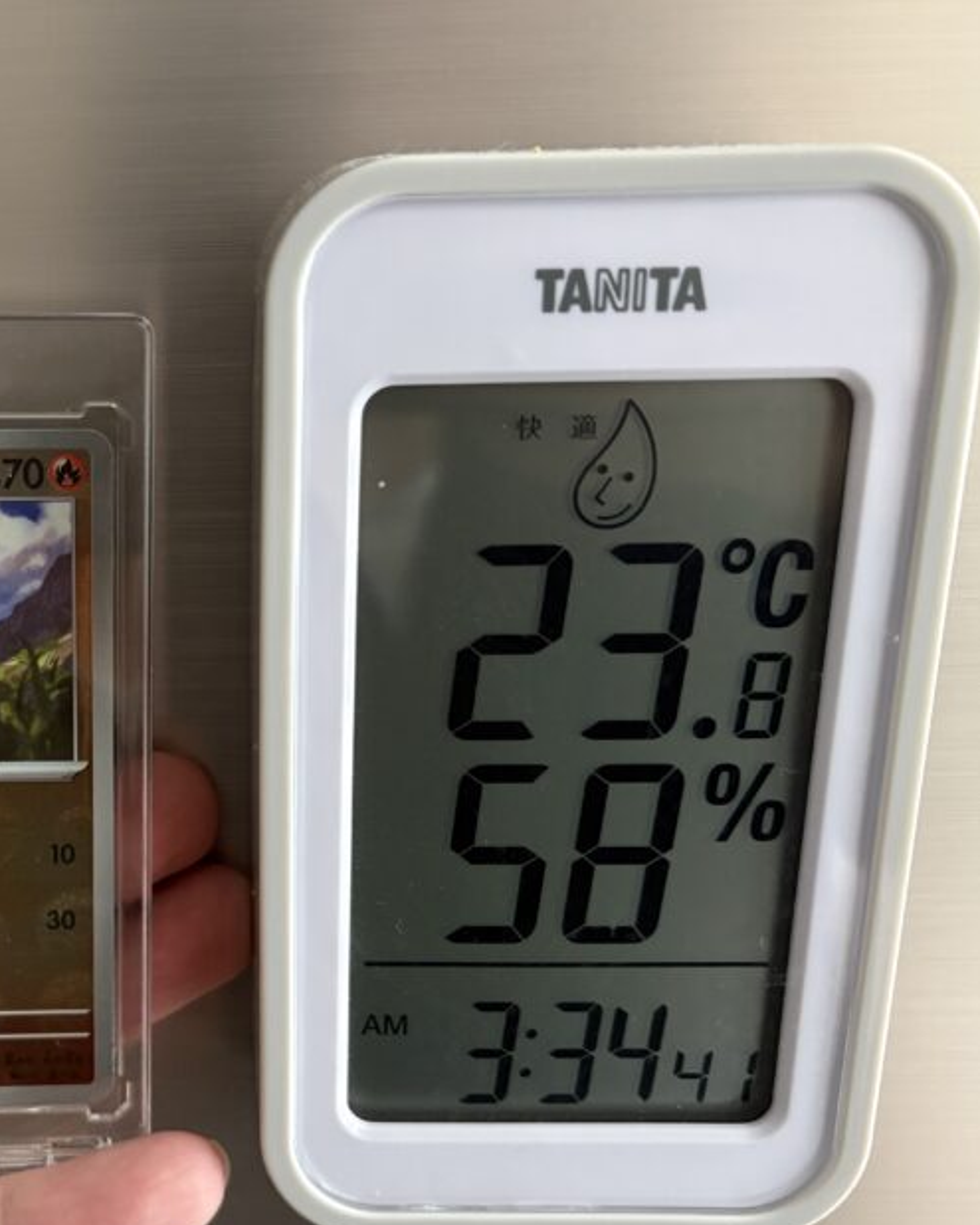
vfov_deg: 43.8
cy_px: 681
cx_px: 107
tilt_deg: -17.2
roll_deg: +2.3
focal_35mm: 42
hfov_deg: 33.8
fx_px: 1523
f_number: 1.6
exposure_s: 1/60
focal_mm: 5.96
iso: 400
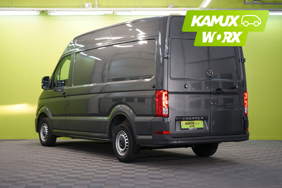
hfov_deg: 31.9
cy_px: 94
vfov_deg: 21.6
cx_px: 141
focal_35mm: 63
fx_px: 493
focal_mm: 63
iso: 500
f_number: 5.6
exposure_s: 1/30
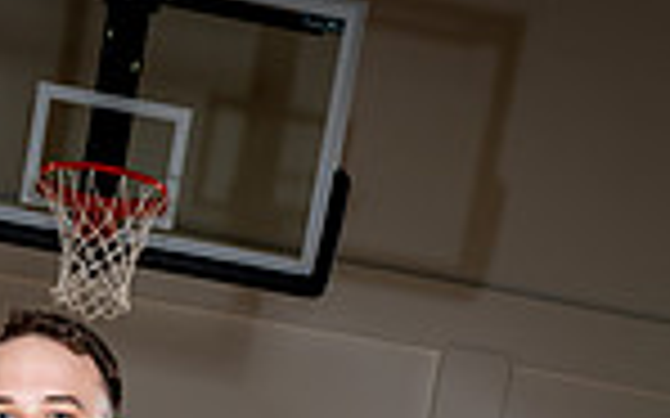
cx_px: 49
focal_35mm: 89
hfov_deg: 22.7
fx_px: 1624
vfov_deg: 12.1
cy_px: 971
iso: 200
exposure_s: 1/250
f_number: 5.6
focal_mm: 29
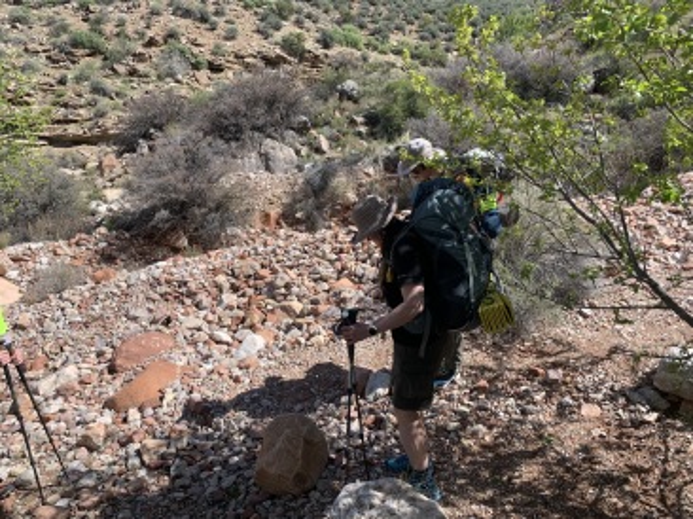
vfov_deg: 53.0
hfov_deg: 67.3
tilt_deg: -12.4
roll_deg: -1.3
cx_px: 346
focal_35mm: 26
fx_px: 520
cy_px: 260
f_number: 1.8
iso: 25
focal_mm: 4.25
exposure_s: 1/1560
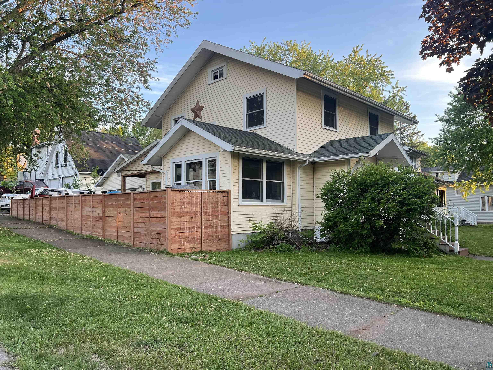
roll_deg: +0.4
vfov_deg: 53.1
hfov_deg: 67.3
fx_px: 370
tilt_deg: +3.7
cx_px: 246
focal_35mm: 26
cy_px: 185
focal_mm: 5.7
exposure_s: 1/144
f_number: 1.5
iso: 40
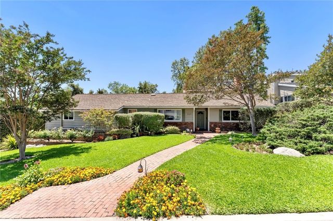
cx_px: 166
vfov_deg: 81.1
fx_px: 129
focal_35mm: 14
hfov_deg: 104.3
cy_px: 110
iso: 100
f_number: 8
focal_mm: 14
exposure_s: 1/100
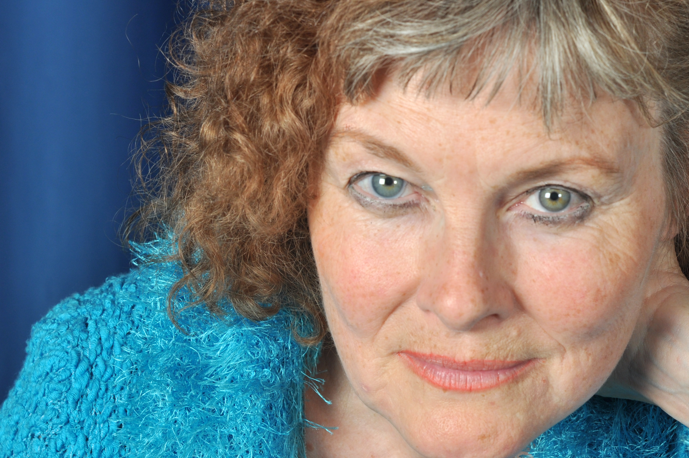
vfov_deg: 12.4
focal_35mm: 110
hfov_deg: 18.6
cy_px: 280
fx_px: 2103
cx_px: 319
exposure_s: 1/125
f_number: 8
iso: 200
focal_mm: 50
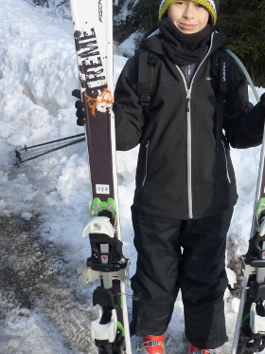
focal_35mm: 48
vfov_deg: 38.9
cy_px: 102
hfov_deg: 29.4
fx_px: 490
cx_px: 224
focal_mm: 4.9
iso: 125
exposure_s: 1/125
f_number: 3.3
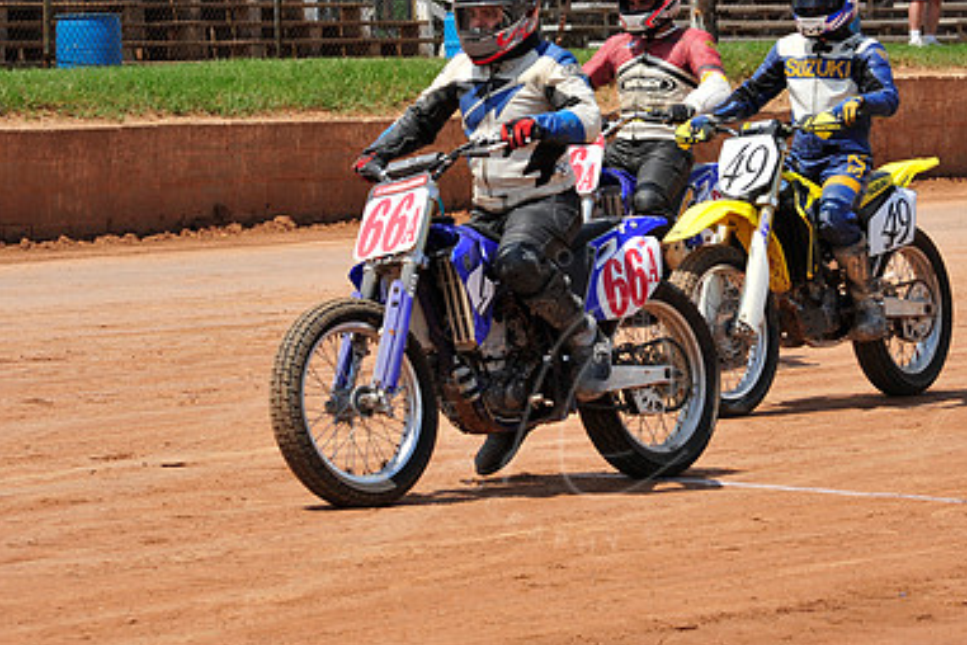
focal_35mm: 236
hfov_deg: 8.7
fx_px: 6339
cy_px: 165
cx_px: 591
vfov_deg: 5.8
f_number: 10
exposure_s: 1/400
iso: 200
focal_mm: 155
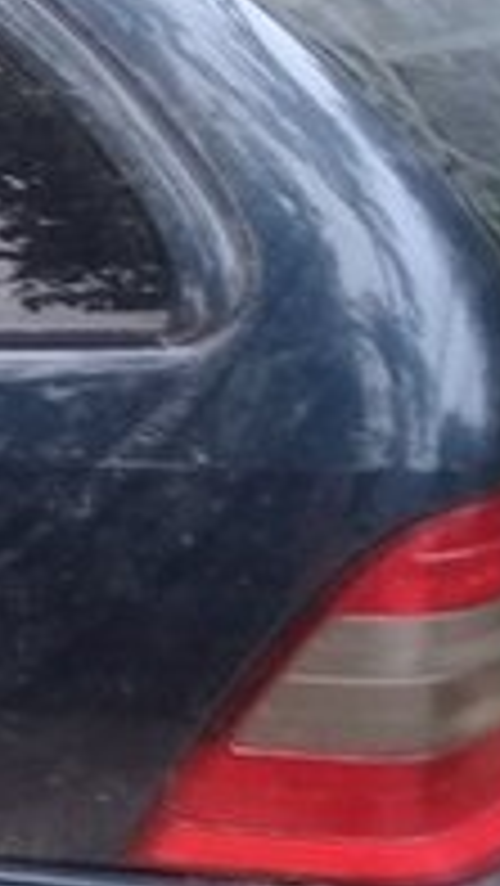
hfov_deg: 9.9
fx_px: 2660
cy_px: 762
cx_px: -550
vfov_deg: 18.7
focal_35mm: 113
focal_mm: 3.3
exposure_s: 1/33
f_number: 2.2
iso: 64
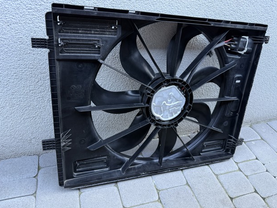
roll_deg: -10.6
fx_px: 200
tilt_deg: -34.2
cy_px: 101
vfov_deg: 54.9
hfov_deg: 69.4
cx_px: 142
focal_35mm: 25
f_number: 1.78
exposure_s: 1/116
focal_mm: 6.76
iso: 200
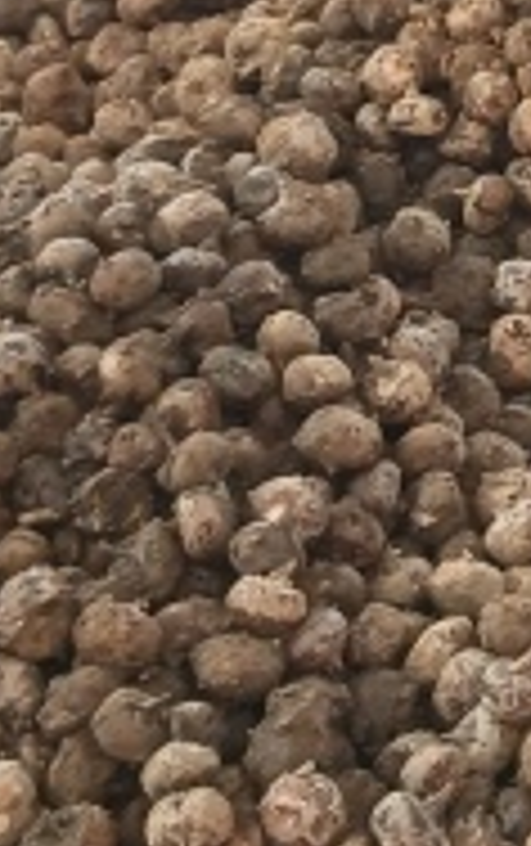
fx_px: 3186
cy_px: 88
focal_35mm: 138
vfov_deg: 15.0
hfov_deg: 9.0
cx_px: 1017
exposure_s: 1/50
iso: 874
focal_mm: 5.59
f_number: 1.88
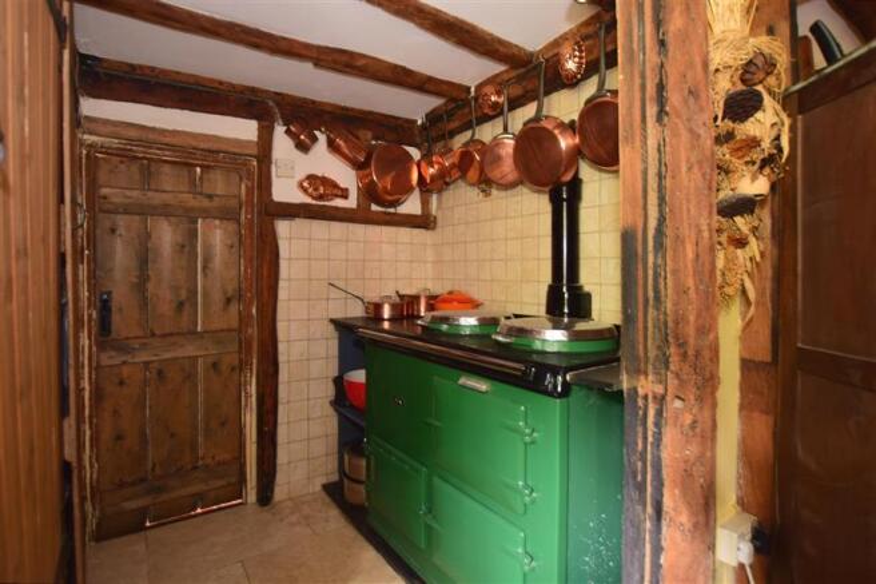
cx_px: 438
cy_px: 292
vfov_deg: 72.0
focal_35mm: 16
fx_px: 401
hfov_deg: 95.0
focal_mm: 11
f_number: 5
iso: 200
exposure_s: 1.8
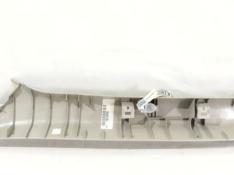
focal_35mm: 43
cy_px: 101
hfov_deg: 43.8
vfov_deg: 33.5
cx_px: 119
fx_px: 291
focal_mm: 4.71
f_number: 1.79
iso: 384
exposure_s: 1/50
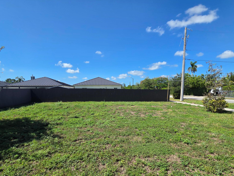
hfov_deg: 91.0
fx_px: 115
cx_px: 121
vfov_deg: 73.6
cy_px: 109
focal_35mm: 17
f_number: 2.2
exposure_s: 1/2216
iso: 50
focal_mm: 2.2
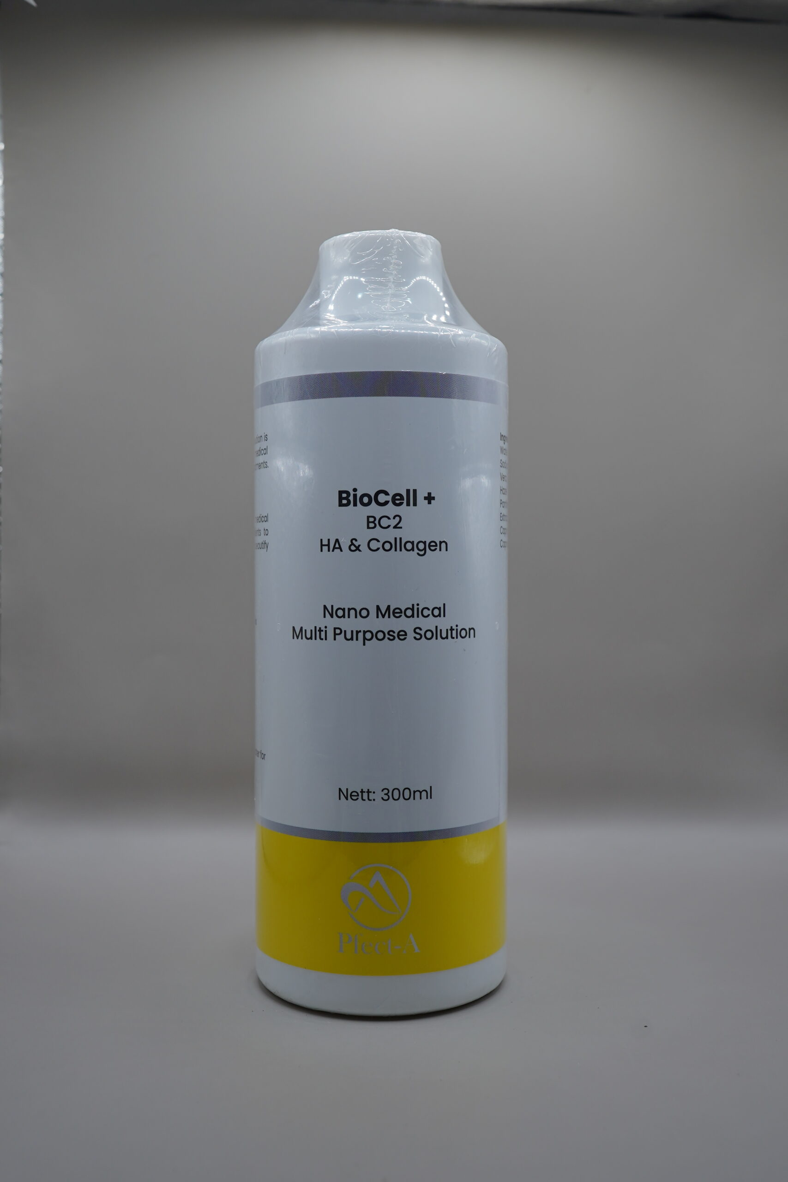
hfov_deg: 36.9
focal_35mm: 36
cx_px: 394
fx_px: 1182
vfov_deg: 53.1
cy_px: 591
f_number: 6.3
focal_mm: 24
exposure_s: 1/100
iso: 125
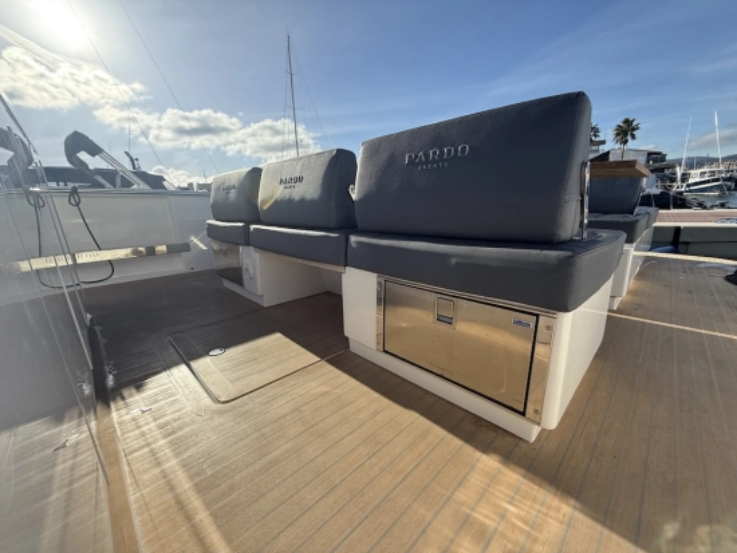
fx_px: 298
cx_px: 368
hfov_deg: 102.0
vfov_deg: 85.7
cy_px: 276
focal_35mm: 14
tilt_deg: -14.0
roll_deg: +3.9
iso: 64
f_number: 2.2
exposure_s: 1/1613
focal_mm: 2.22
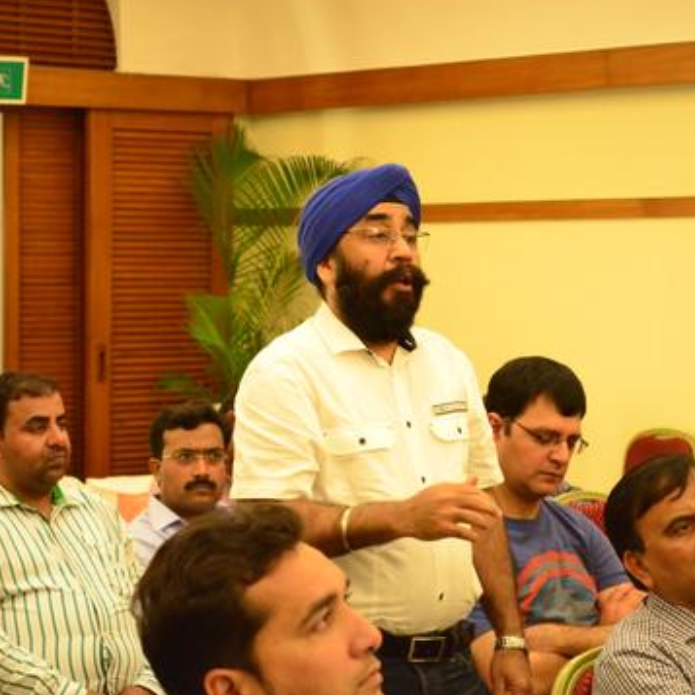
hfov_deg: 14.8
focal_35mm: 118
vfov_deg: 14.8
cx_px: 360
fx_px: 2674
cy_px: 332
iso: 2500
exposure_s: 1/25
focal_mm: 55
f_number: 5.6
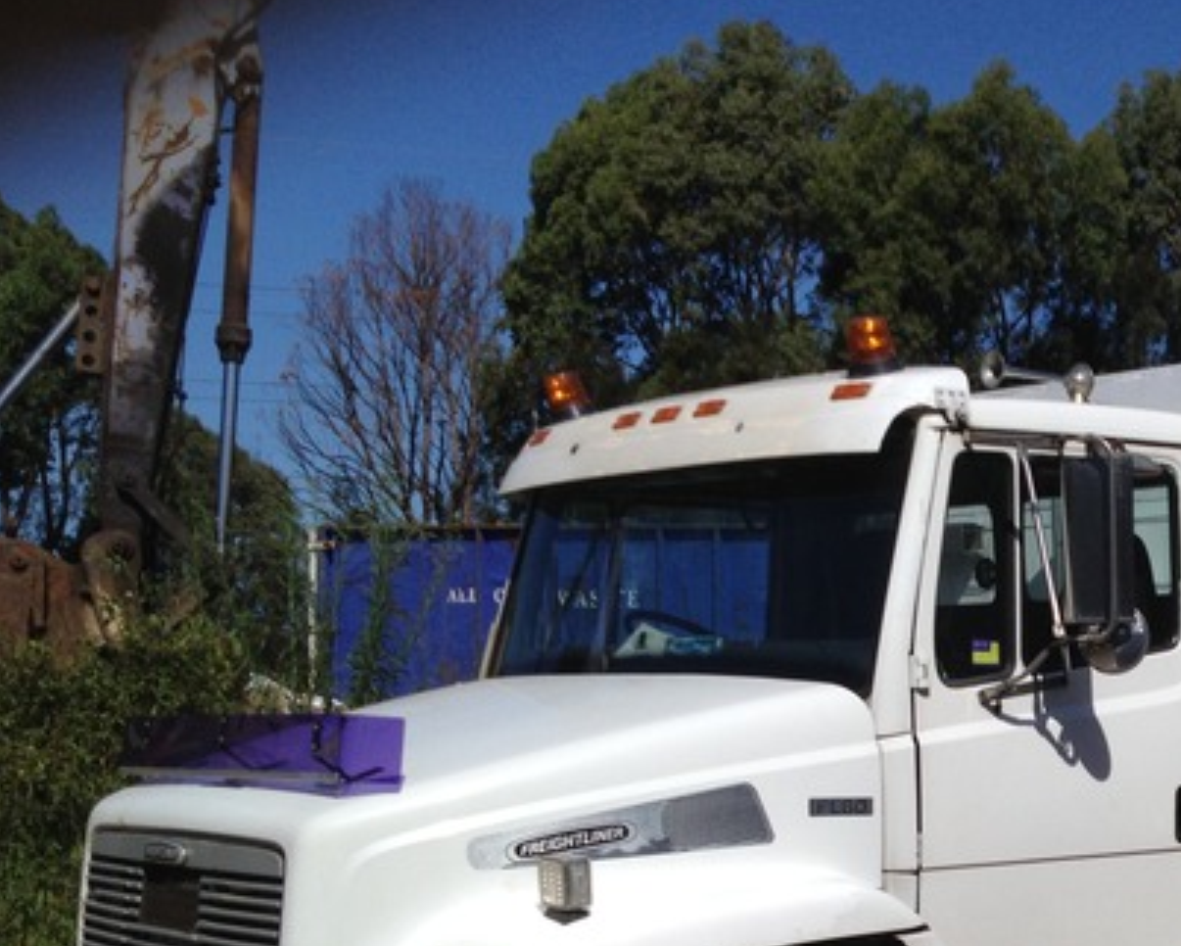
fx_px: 2378
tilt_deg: -2.4
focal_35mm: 68
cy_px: 787
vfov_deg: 22.1
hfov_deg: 26.5
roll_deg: +1.0
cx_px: 1169
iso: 50
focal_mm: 4.28
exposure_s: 1/4255
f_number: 2.4
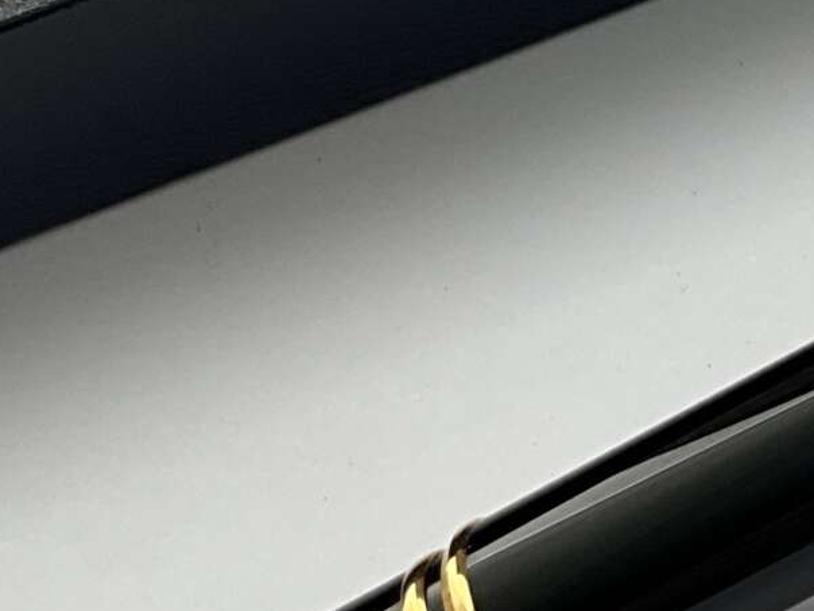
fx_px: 2892
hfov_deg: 14.7
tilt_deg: -60.7
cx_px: 1274
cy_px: -105
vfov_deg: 11.8
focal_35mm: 123
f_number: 1.8
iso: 25
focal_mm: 3
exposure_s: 1/122
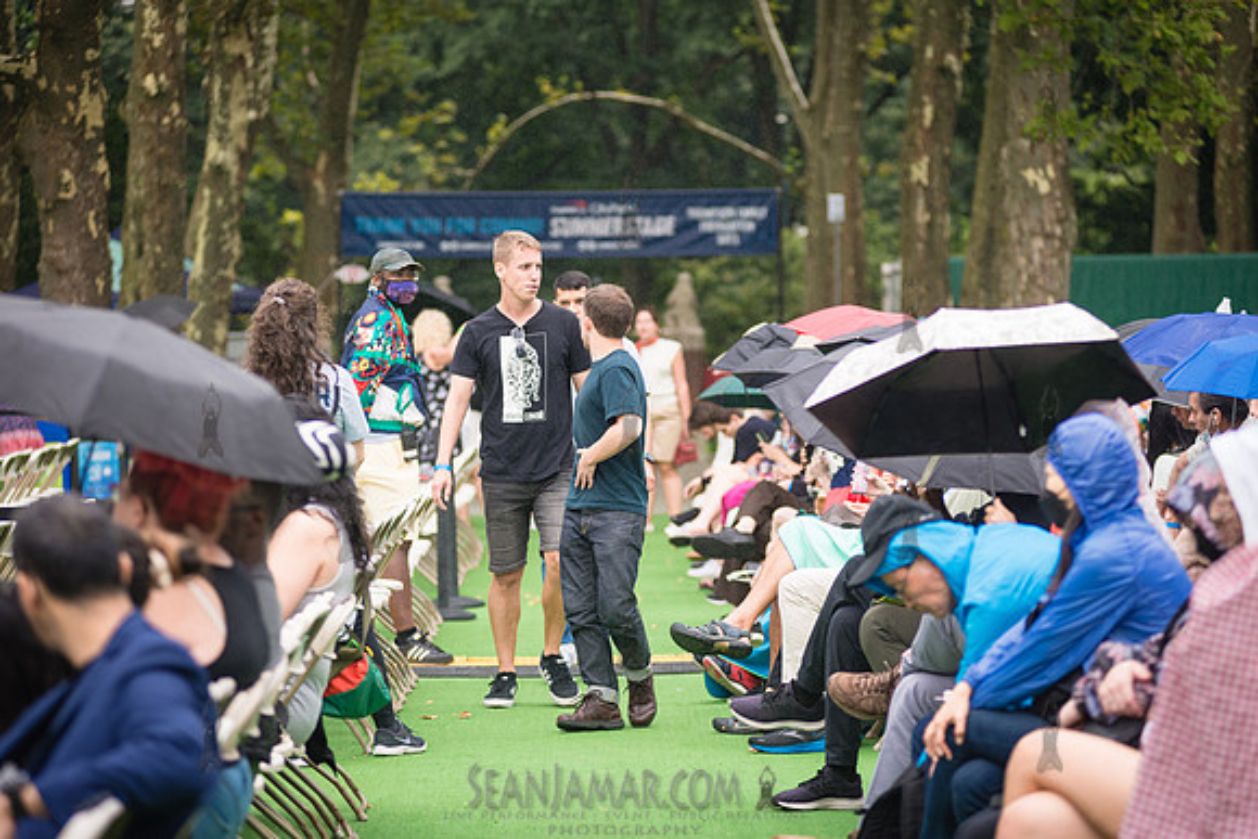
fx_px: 4724
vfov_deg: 10.2
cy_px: 420
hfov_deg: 15.2
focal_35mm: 135
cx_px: 629
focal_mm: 135
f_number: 4
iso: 320
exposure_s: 1/400
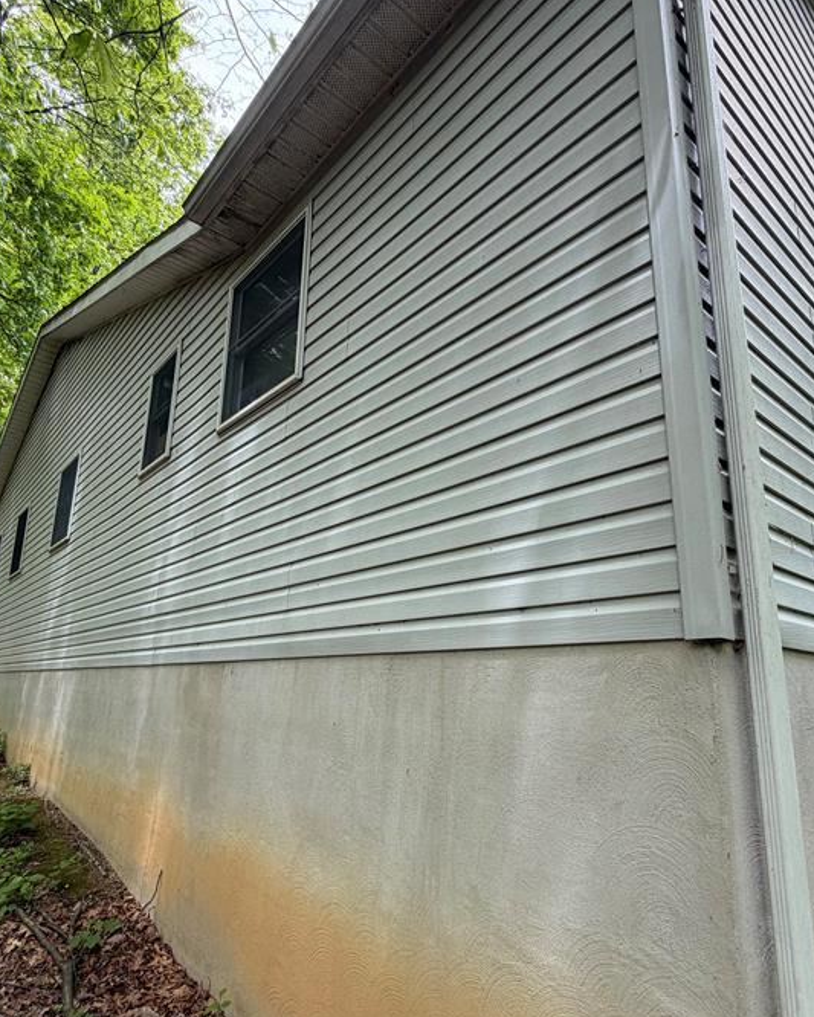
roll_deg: -1.1
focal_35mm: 21
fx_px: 632
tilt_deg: +12.5
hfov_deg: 65.5
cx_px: 405
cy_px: 547
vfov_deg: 77.5
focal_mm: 2.22
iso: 40
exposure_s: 1/131
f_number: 2.2
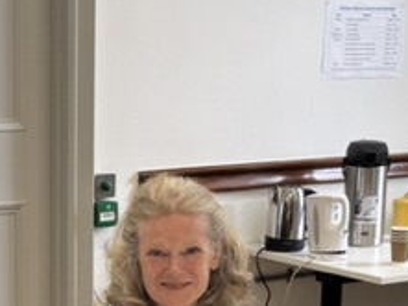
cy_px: 347
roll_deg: -0.2
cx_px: 65
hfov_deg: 17.5
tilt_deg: -13.3
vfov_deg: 13.1
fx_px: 1309
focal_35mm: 111
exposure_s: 1/121
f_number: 1.78
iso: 64
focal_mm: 6.76
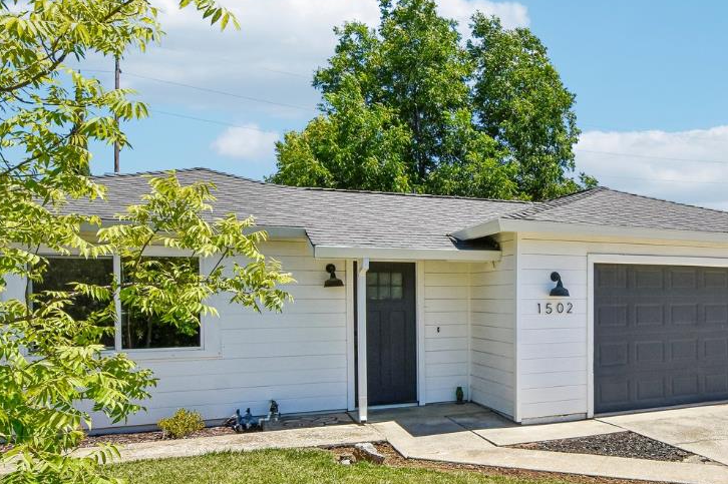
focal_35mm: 31
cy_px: 315
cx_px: 584
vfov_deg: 41.8
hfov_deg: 56.0
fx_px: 626
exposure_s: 1/250
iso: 100
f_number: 8
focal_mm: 10
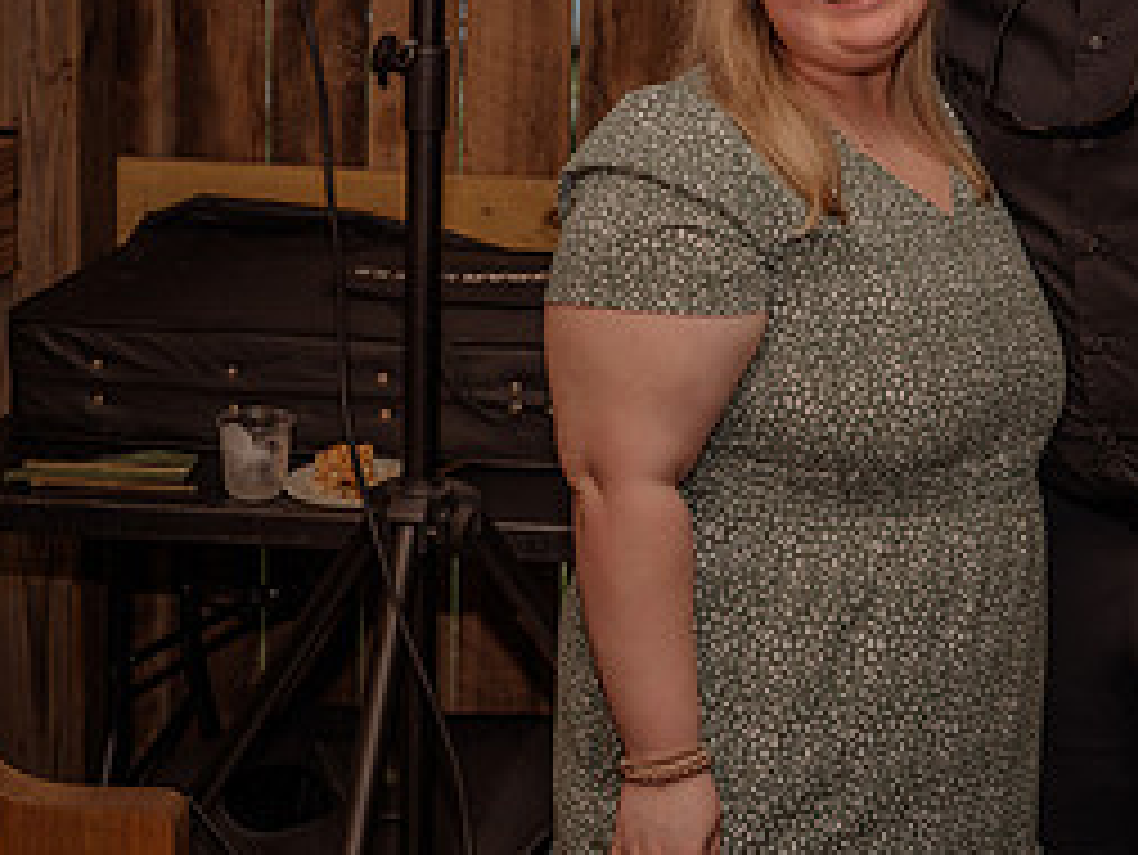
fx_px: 2171
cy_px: 86
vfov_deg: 21.8
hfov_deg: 29.0
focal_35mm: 66
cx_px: 814
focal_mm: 30
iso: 320
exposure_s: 1/80
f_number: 4
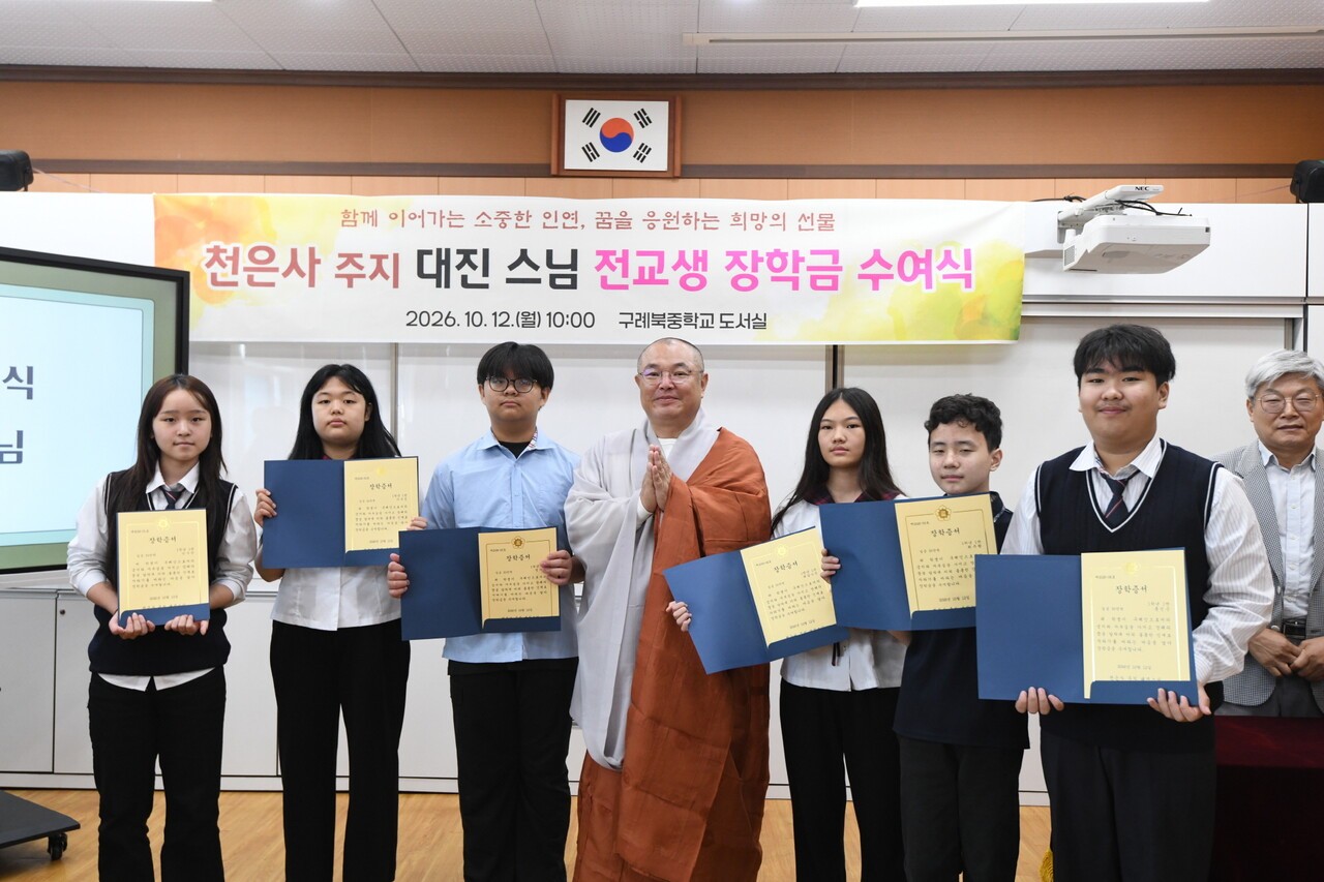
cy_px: 441
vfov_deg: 41.1
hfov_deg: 58.7
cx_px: 662
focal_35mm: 32
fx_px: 1177
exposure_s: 1/160
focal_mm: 32
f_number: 5.6
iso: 2000
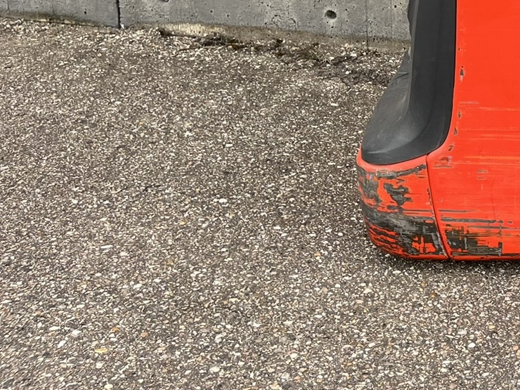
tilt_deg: -10.2
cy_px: -110
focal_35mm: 72
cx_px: 694
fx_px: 1082
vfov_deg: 19.0
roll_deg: -1.5
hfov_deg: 23.5
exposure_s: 1/200
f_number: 1.6
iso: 40
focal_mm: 5.1
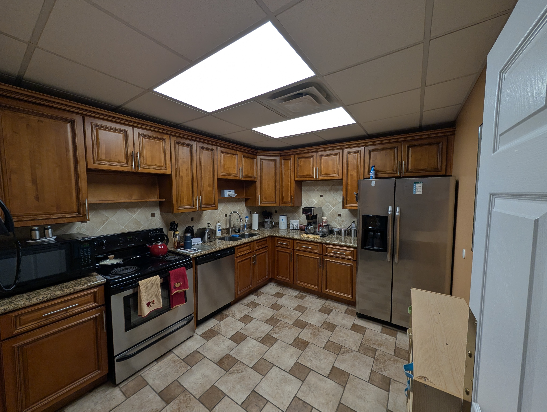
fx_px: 190
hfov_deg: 110.5
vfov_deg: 94.6
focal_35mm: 12
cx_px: 274
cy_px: 206
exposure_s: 1/135
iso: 58
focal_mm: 2.02
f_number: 1.7
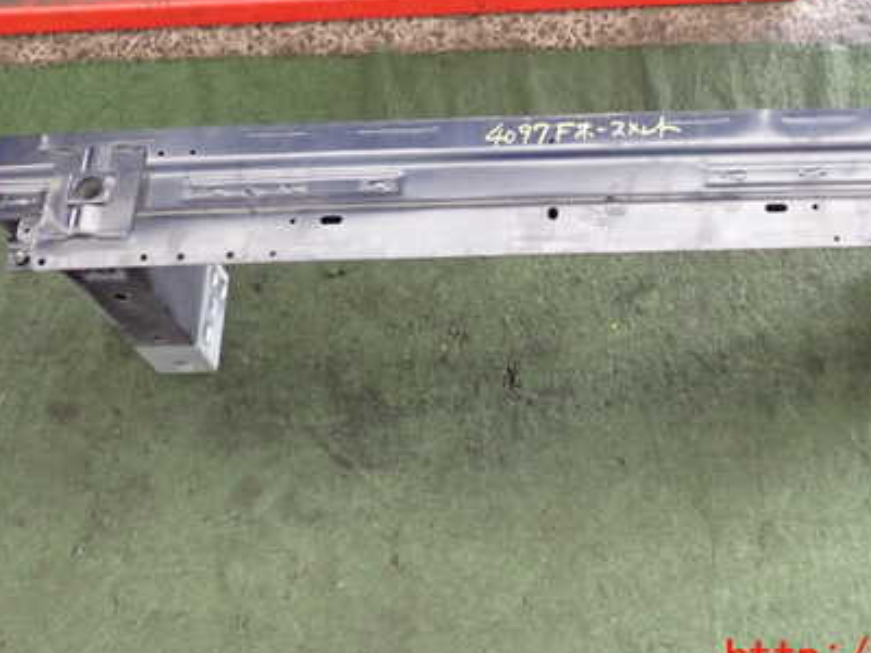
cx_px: 564
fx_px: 1132
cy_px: 198
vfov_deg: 31.8
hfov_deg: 41.6
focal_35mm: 45
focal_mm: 5.4
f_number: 2.3
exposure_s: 1/30
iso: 640
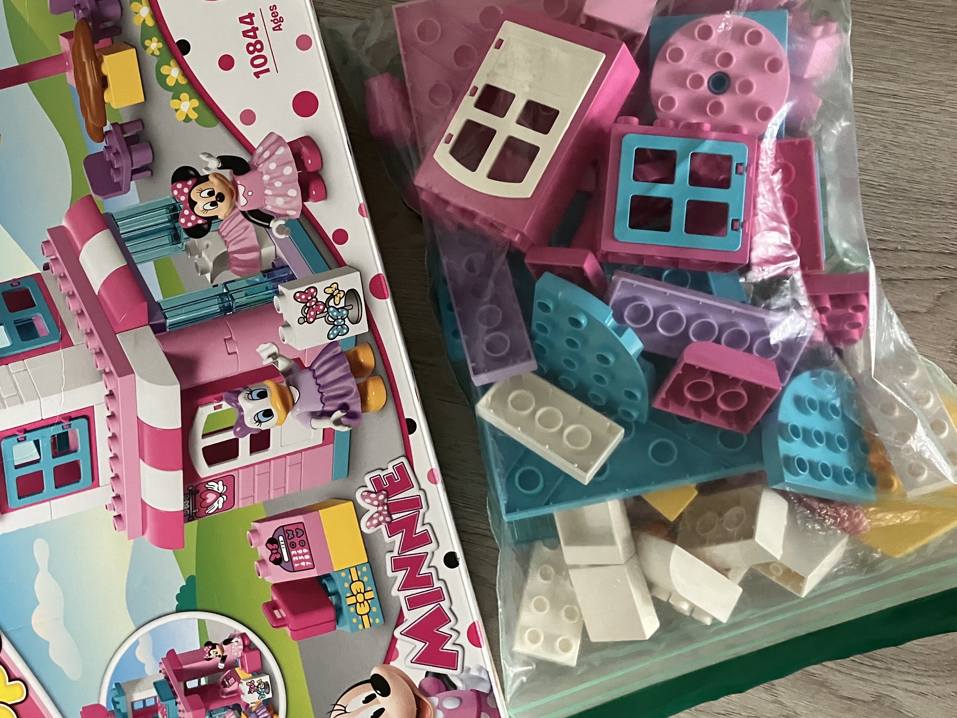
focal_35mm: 40
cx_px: 383
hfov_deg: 46.5
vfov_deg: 35.9
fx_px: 1106
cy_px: 322
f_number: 1.8
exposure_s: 1/41
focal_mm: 3.99
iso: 320
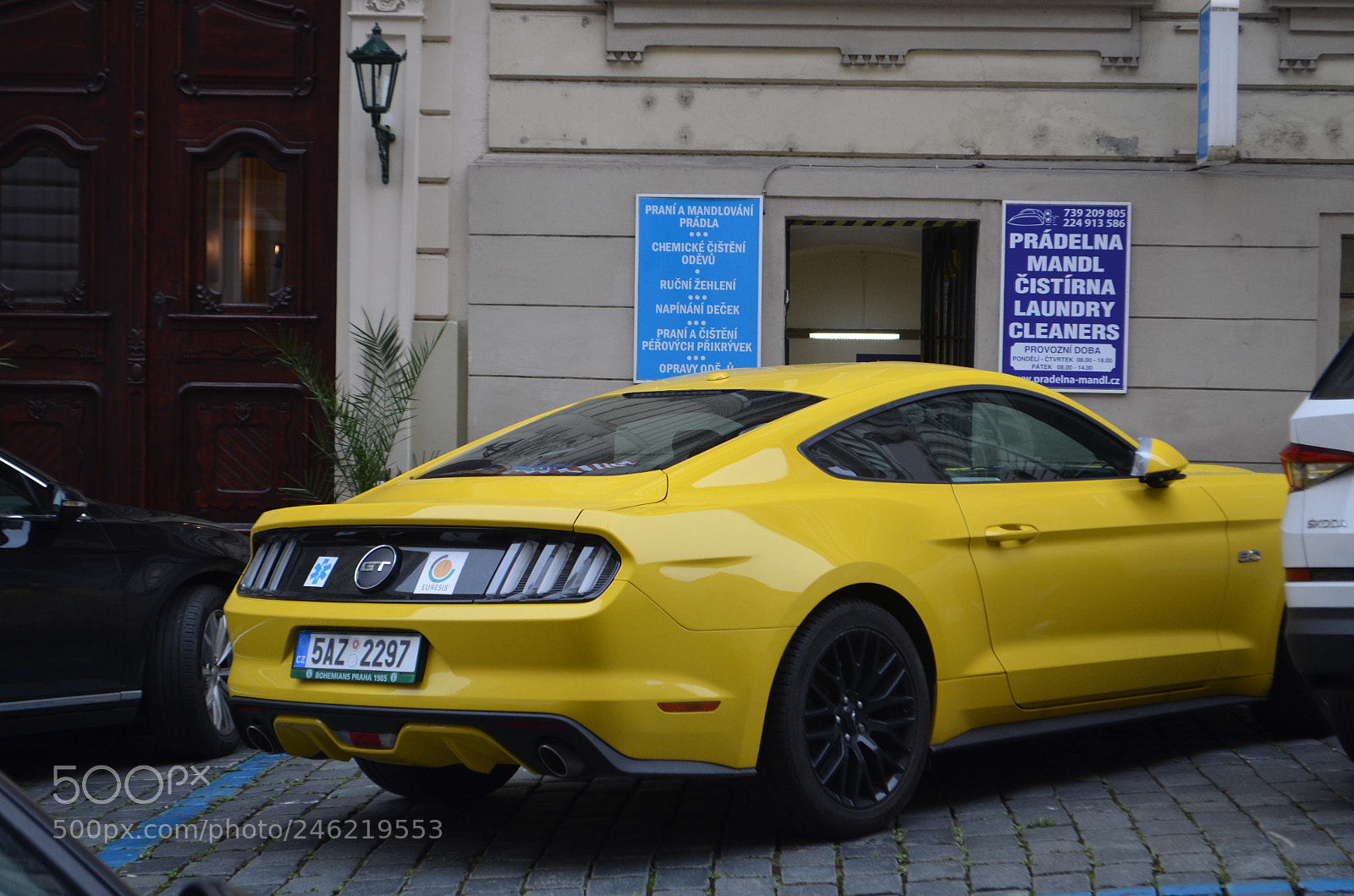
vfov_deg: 16.5
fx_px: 3096
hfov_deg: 24.7
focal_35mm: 82
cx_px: 677
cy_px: 448
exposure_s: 1/100
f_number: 5.6
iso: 400
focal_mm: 55
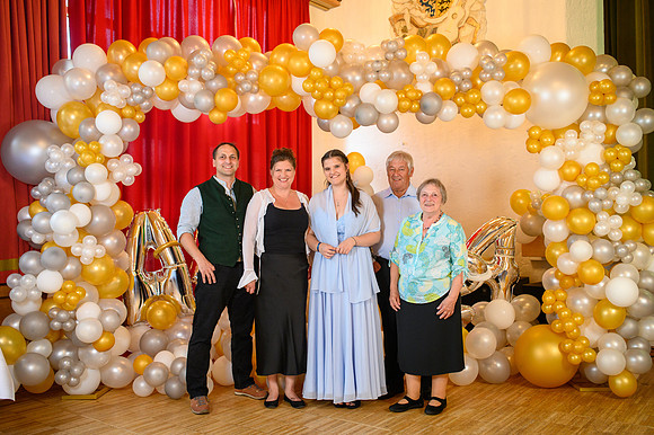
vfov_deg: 37.8
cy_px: 218
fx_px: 635
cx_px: 327
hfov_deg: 54.5
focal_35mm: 35
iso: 1250
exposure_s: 1/100
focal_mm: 35
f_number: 3.5
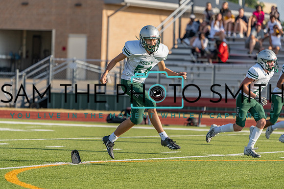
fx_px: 2343
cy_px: 94
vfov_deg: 4.6
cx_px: 142
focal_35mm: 297
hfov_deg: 6.9
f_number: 5.6
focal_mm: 297
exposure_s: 1/1250
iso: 250
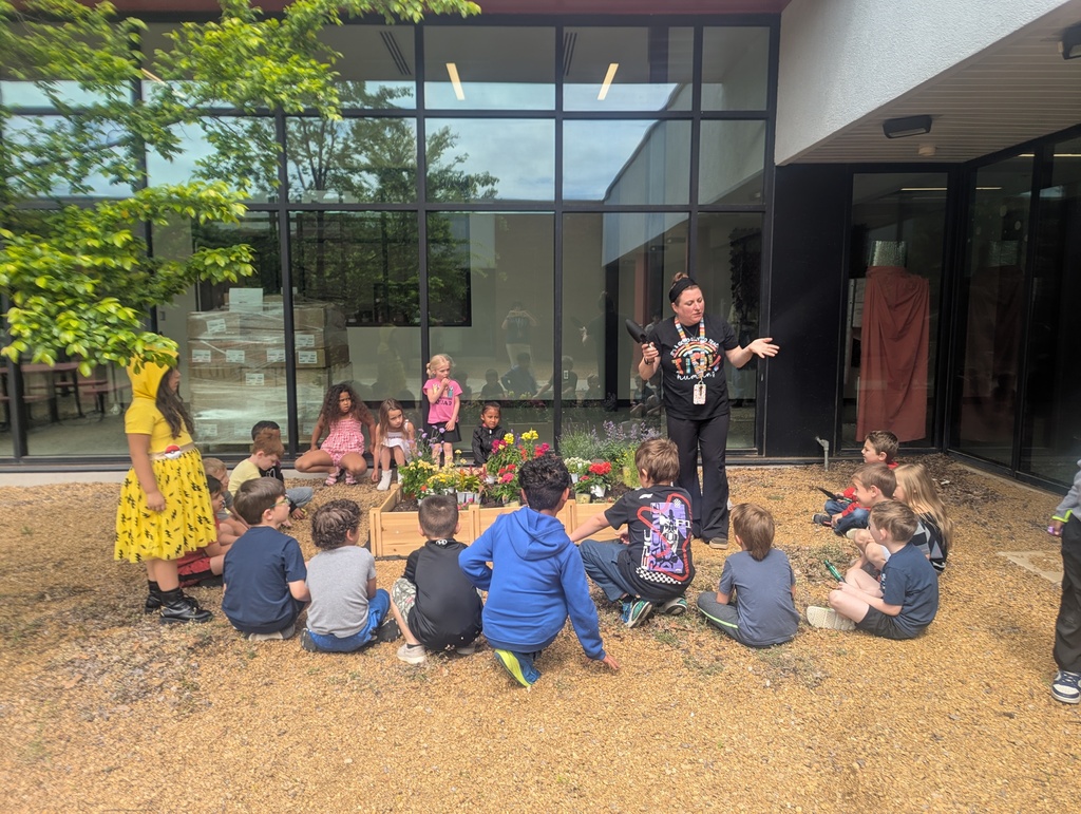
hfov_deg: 71.5
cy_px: 407
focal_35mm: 24
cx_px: 540
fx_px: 751
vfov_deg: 56.9
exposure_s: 1/670
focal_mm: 6.81
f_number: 1.85
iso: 45
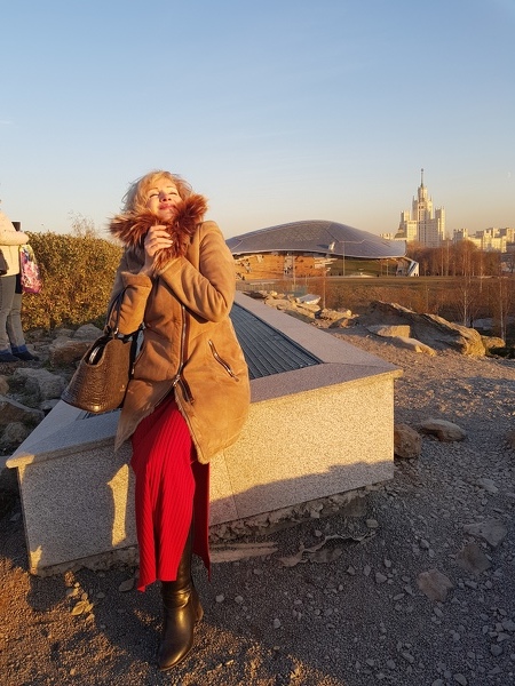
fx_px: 516
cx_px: 258
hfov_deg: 53.1
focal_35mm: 26
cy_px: 343
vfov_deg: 67.3
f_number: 1.7
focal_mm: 4.2
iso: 40
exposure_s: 1/485
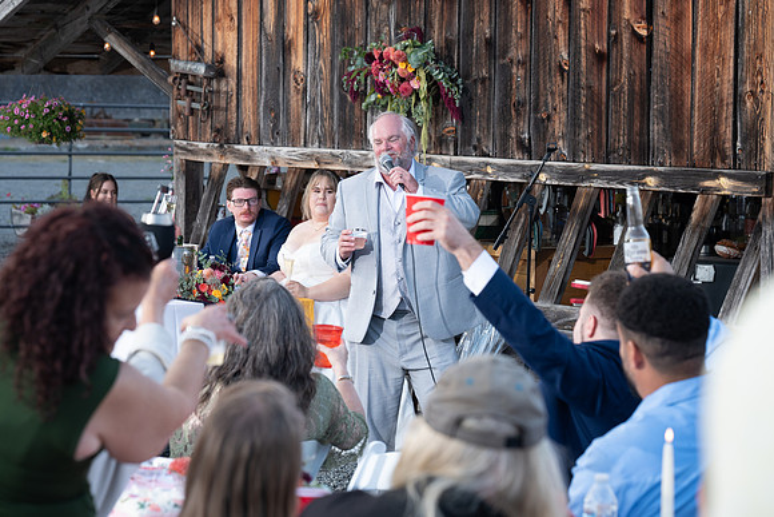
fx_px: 2172
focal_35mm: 101
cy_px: 258
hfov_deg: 20.2
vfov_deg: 13.6
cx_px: 387
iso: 320
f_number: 5.6
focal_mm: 101
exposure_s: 1/125
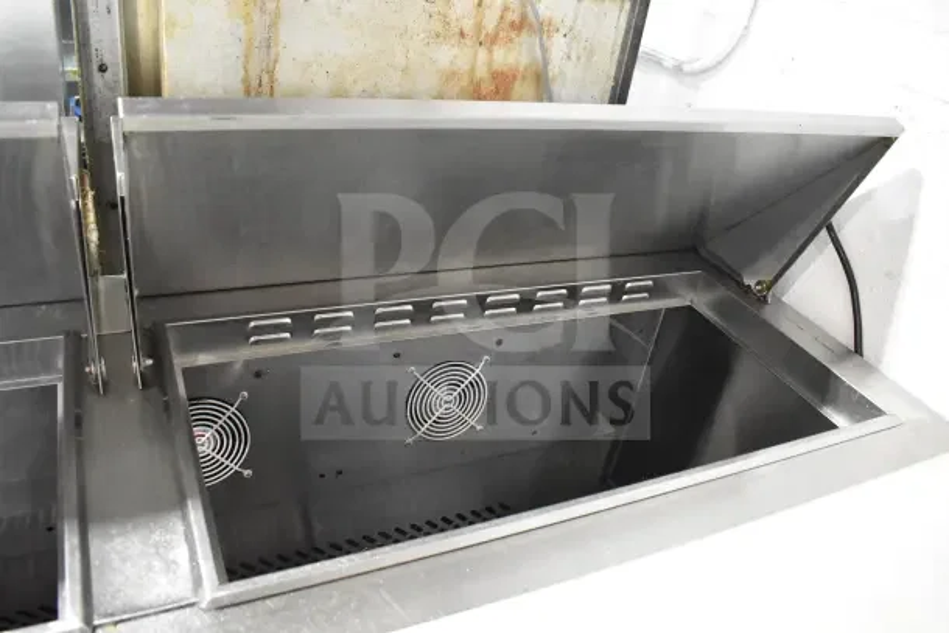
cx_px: 474
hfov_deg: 67.4
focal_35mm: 27
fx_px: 712
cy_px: 316
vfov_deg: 48.0
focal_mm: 18
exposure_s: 1/125
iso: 6400
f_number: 5.6
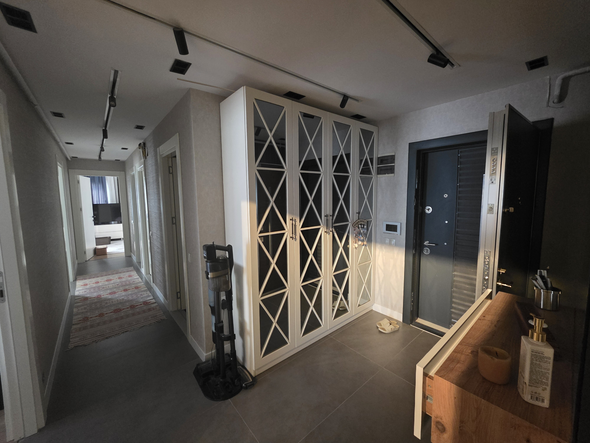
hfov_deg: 106.2
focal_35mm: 13
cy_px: 222
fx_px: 222
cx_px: 295
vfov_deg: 89.9
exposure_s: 1/60
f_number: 1.9
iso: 800
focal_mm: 2.2
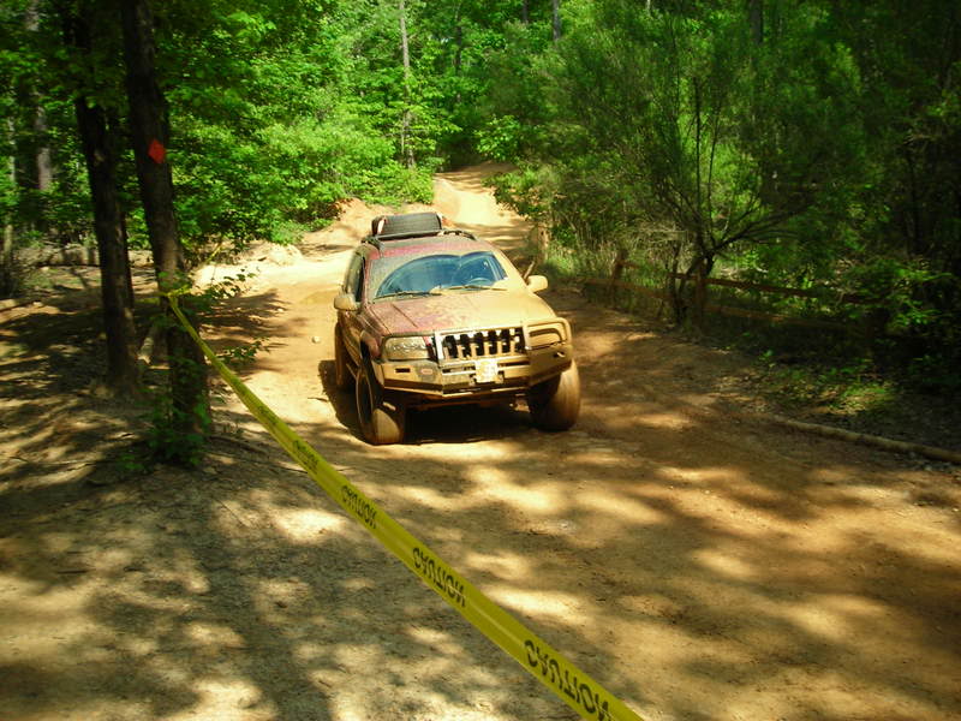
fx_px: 1055
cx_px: 480
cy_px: 360
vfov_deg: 37.7
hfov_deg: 49.0
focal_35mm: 38
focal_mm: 6.3
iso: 84
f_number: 6.4
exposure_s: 1/102
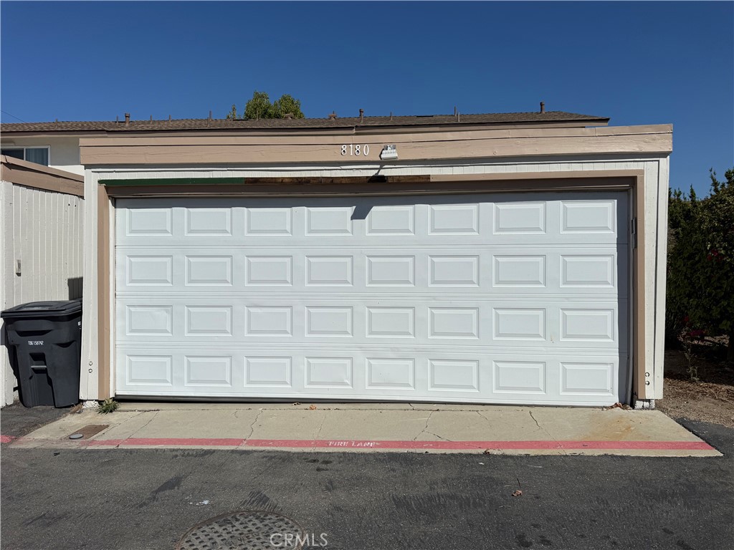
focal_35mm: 24
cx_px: 367
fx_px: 509
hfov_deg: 71.6
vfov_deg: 56.8
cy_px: 275
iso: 64
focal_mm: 6.76
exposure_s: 1/14286
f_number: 1.78
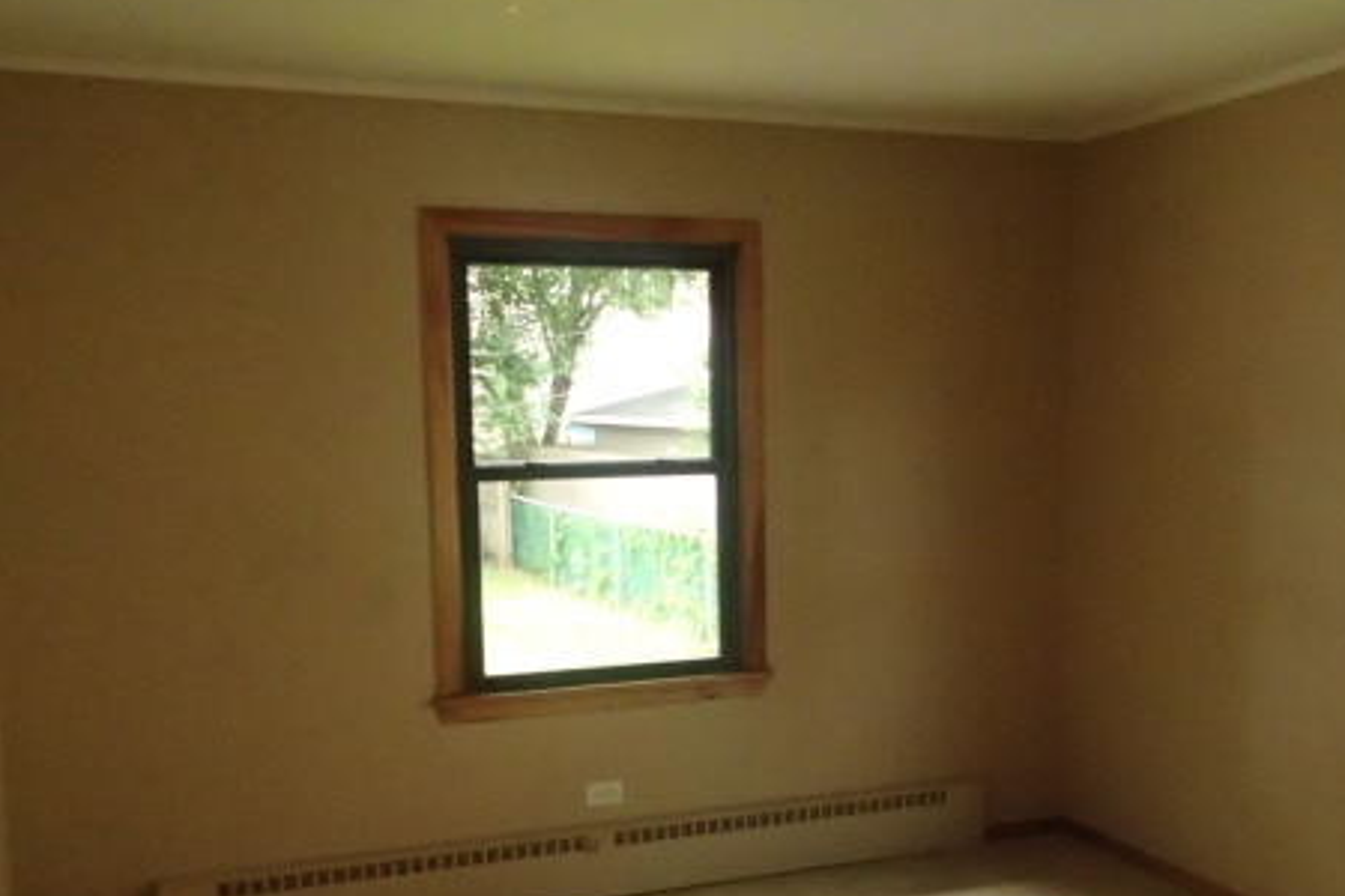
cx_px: 714
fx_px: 1382
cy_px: 600
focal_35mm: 37
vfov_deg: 35.6
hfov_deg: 51.9
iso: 1600
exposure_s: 1/400
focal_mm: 4.5
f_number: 2.8
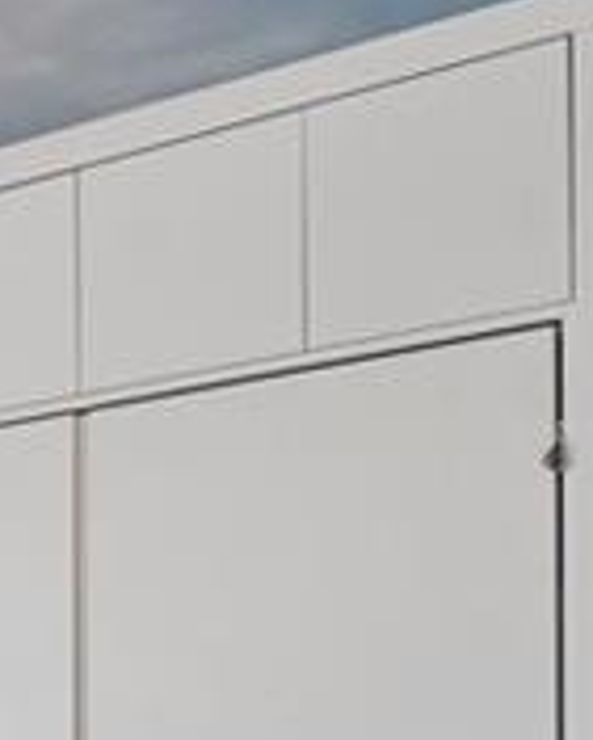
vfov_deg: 21.2
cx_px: -408
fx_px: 1797
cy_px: 946
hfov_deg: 16.3
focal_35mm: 82
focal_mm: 10
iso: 160
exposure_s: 1/20
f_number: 11
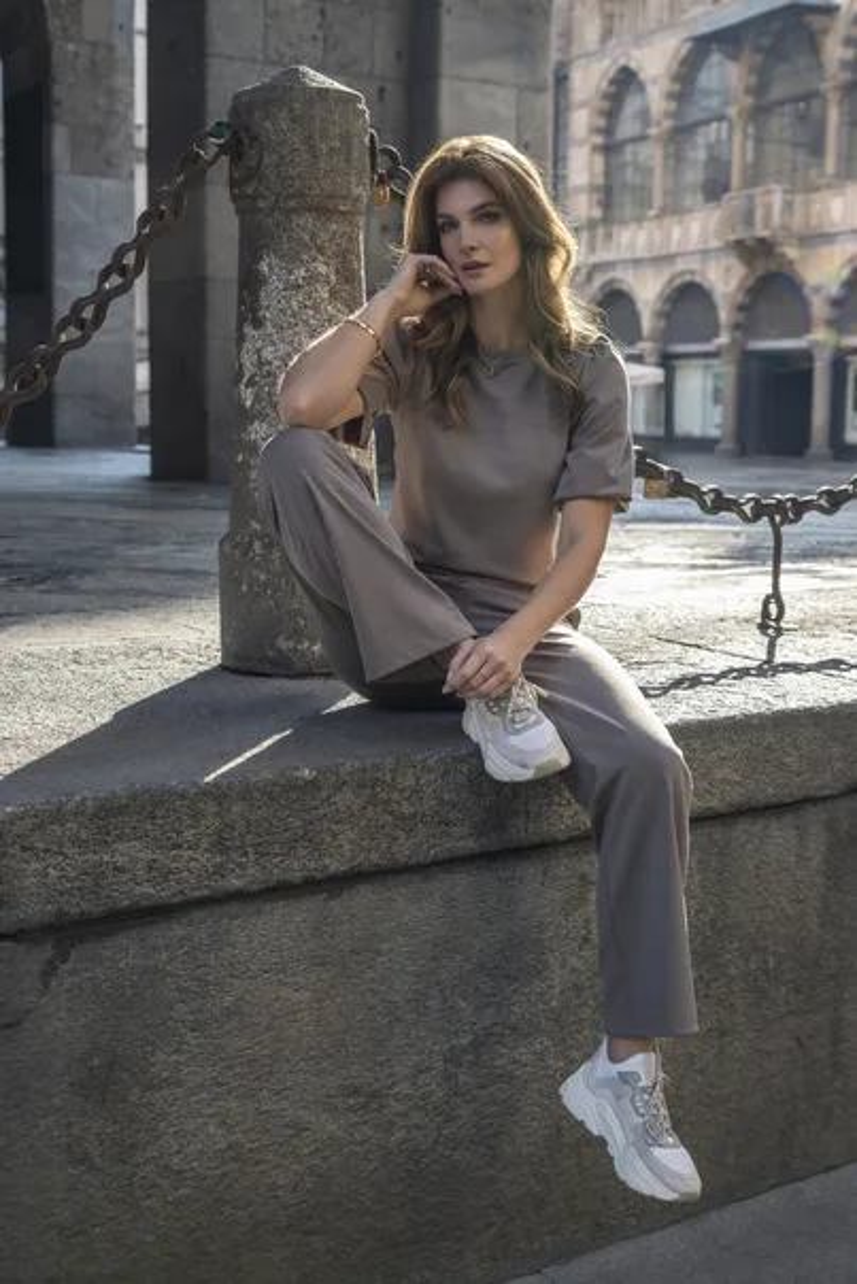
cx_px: 428
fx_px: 1642
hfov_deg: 29.3
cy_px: 642
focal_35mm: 46
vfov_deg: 42.7
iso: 320
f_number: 4
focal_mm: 46
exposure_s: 1/500
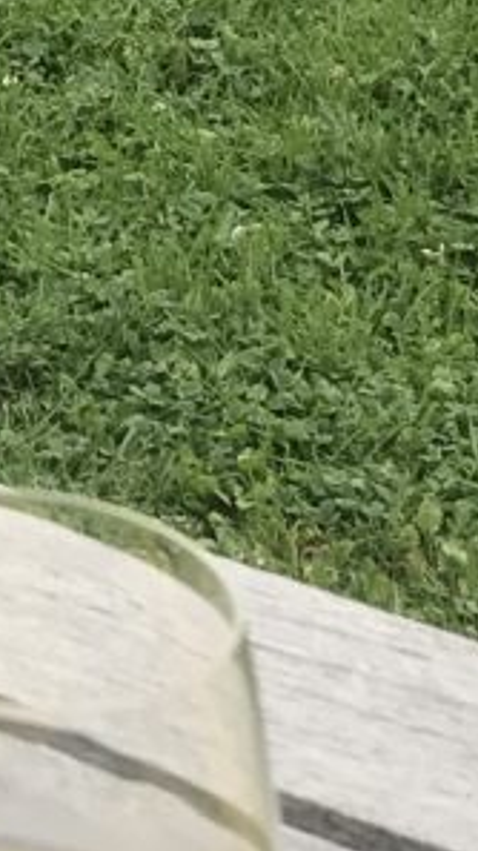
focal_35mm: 158
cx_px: -266
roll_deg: -3.5
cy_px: -284
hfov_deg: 7.5
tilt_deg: -13.4
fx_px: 3561
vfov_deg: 13.1
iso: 20
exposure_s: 1/2128
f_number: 1.8
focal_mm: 3.99
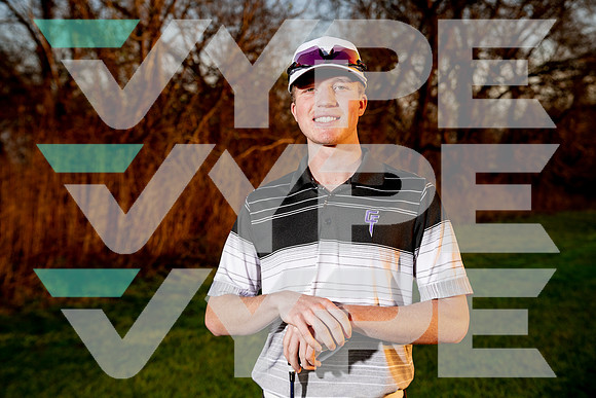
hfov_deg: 42.7
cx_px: 298
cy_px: 199
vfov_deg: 29.3
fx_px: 762
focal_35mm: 46
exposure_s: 1/250
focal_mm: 46
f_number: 4
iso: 100
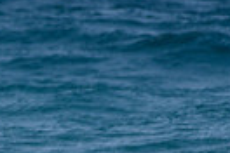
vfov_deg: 0.5
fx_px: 17178
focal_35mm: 2689
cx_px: -175
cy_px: 203
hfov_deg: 0.8
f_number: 5.6
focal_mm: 500
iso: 110
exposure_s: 1/2000
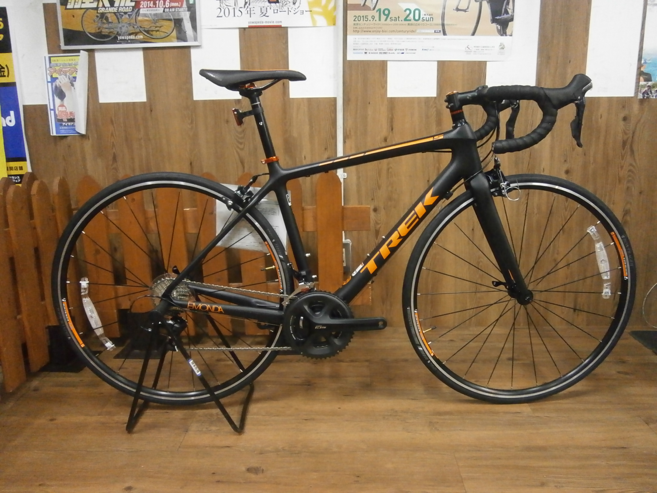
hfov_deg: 58.4
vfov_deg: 45.4
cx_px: 328
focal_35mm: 31
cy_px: 246
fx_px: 588
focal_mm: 5.5
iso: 800
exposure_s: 1/40
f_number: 2.9
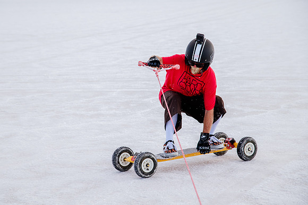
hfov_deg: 18.2
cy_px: 98
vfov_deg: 12.2
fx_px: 961
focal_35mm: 112
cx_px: 140
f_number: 5.6
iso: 400
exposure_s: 1/500
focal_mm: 100
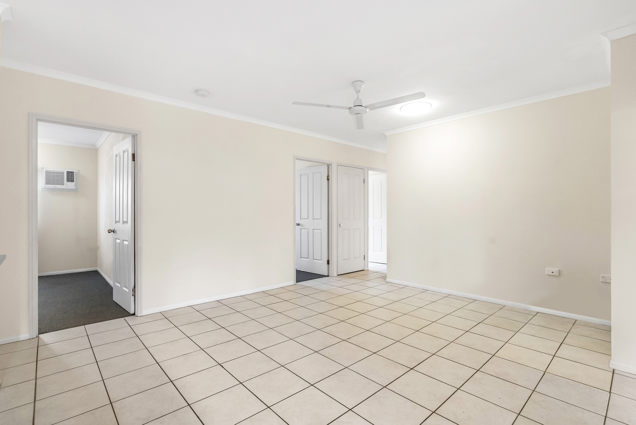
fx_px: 283
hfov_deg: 96.7
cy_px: 212
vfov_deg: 73.8
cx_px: 318
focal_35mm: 16
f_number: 9
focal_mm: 16
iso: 2500
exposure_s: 1/30
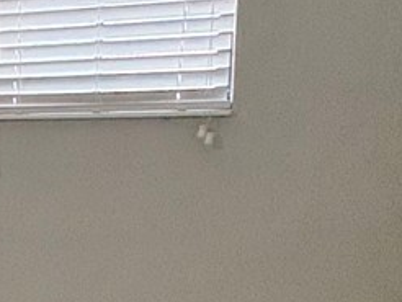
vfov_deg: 16.1
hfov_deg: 14.3
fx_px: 1058
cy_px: 242
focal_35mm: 91
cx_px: -564
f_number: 2.2
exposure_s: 1/120
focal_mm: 2.22
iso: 100
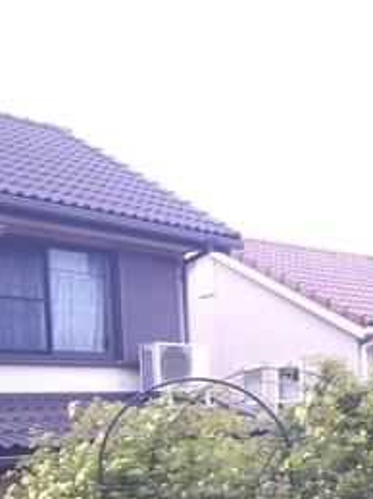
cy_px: 457
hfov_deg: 25.0
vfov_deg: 31.6
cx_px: 266
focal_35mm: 58
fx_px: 834
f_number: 2.2
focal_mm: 4
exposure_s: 1/30
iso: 160
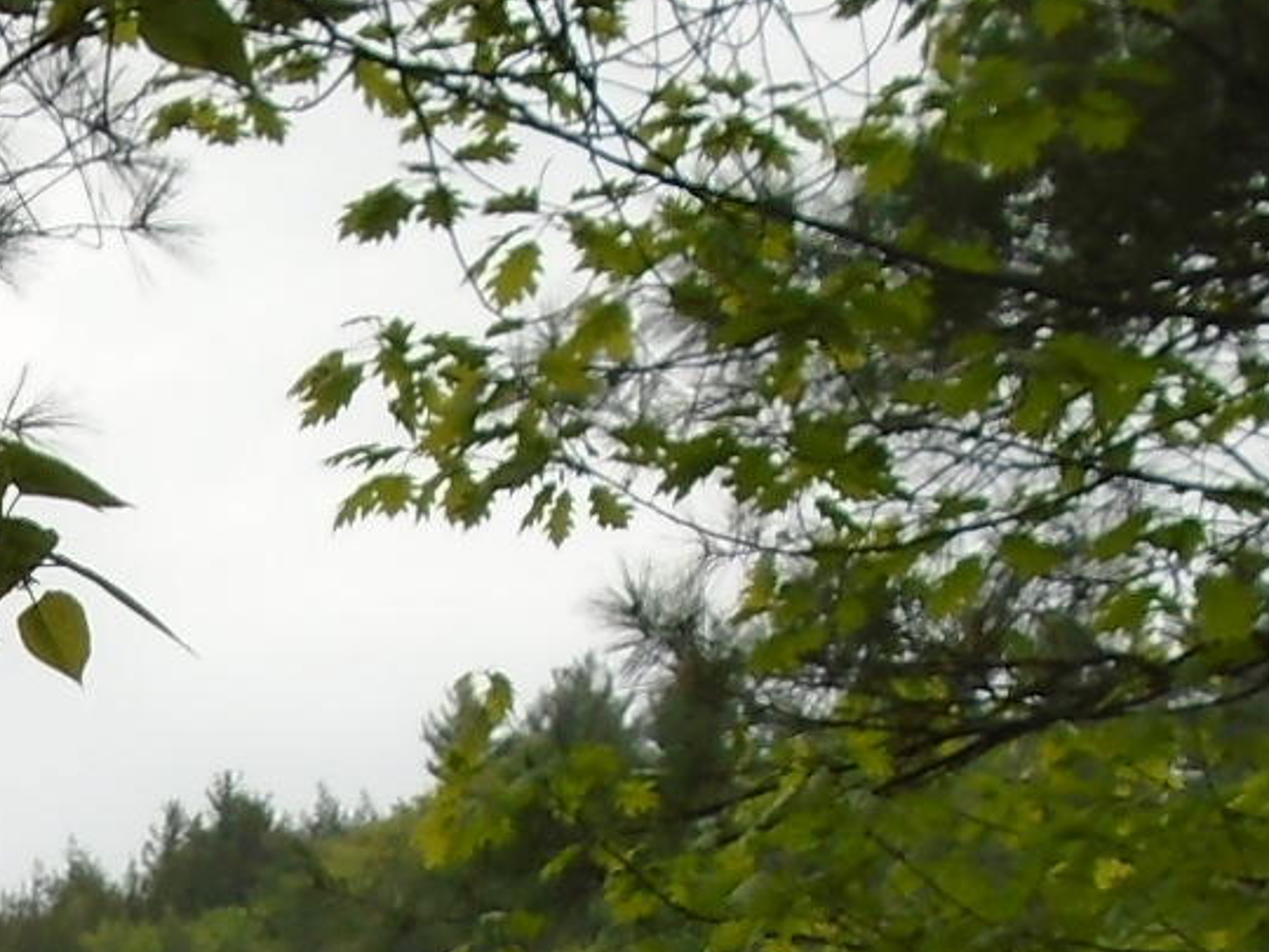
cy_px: 2195
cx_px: -73
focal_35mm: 235
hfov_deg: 8.4
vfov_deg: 6.1
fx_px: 8615
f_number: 4.5
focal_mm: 8.7
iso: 100
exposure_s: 1/320
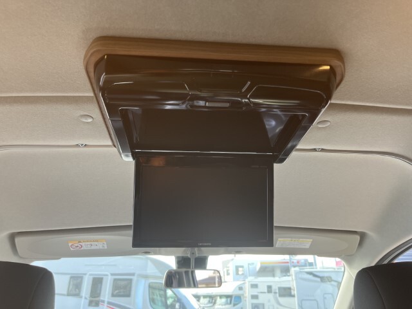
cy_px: 154
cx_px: 206
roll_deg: +1.3
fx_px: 309
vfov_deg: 53.1
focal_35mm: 26
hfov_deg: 67.3
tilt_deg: +24.1
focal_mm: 5.1
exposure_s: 1/121
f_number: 1.6
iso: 125
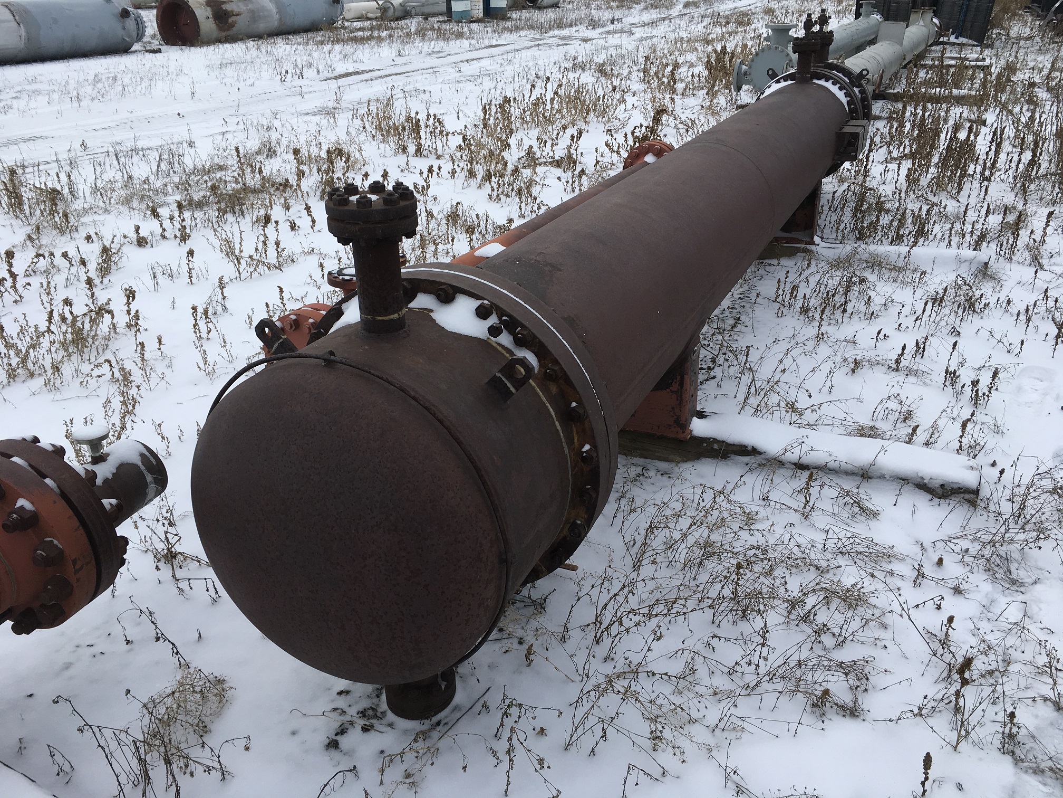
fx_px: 891
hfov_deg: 61.7
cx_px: 532
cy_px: 399
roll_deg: -1.8
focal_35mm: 29
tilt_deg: -27.9
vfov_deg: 48.2
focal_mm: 4.15
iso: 25
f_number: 2.2
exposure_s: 1/651
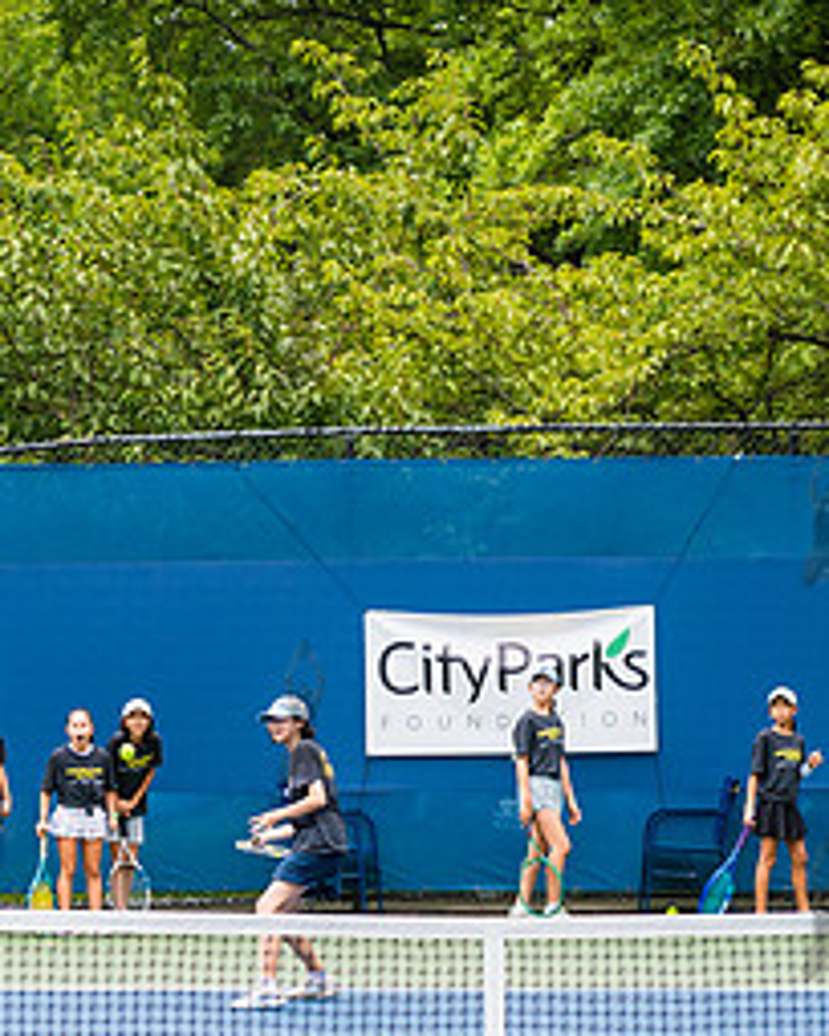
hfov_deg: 8.8
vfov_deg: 11.0
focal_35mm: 175
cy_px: 726
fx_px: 5367
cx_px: 158
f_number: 4.5
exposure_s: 1/640
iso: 400
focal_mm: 70
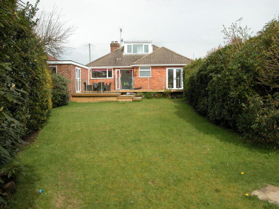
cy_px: 104
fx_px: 242
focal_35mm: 30
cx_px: 140
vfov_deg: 46.8
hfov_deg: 60.0
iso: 100
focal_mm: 7.7
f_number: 6.3
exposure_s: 1/308
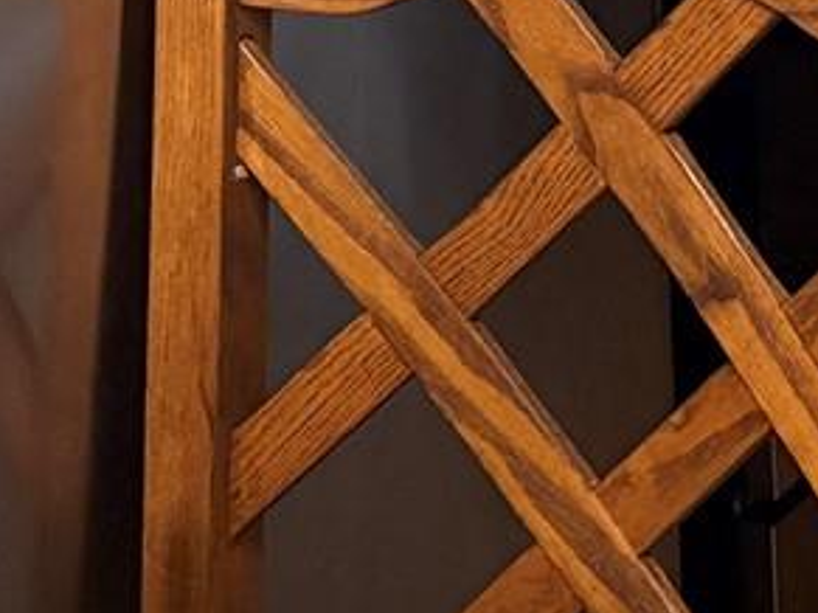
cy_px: -647
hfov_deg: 12.5
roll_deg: +0.2
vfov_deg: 9.6
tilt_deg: -5.9
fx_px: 3378
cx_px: 1518
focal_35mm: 143
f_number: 1.6
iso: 500
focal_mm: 5.96
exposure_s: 1/40
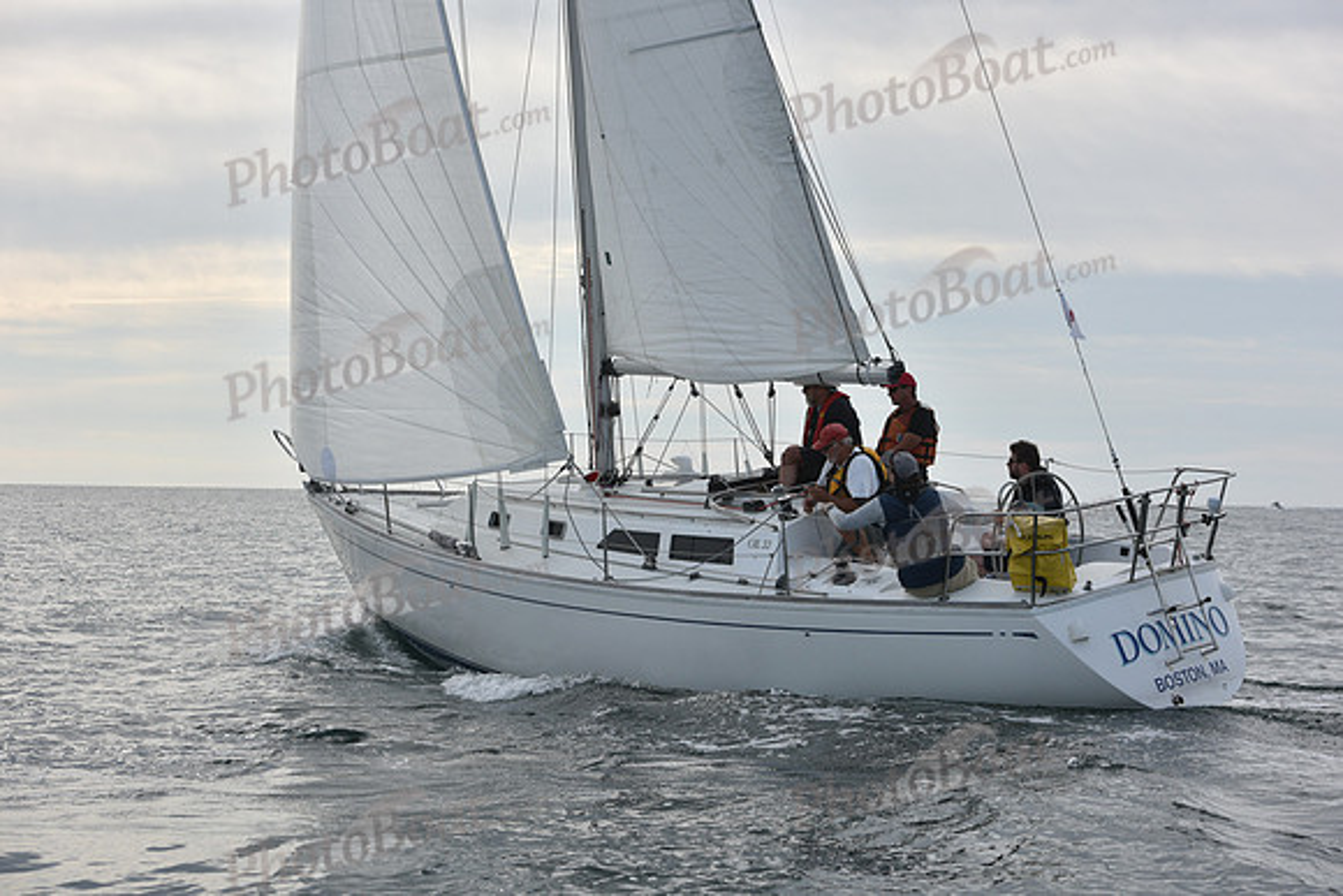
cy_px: 448
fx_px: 3806
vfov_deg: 13.4
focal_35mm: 102
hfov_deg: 20.0
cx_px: 672
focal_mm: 102
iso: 320
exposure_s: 1/1000
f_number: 7.1
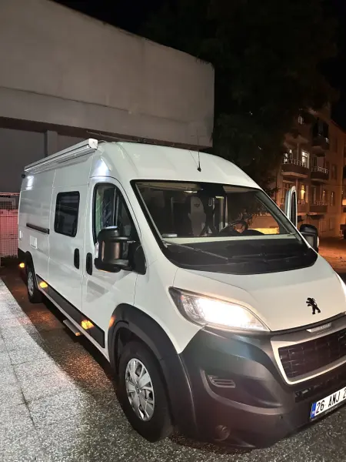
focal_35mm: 24
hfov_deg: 56.8
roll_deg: -1.4
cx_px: 173
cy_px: 231
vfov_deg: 71.6
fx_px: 320
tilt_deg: -3.6
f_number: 1.78
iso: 1000
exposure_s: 1/28
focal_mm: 6.86
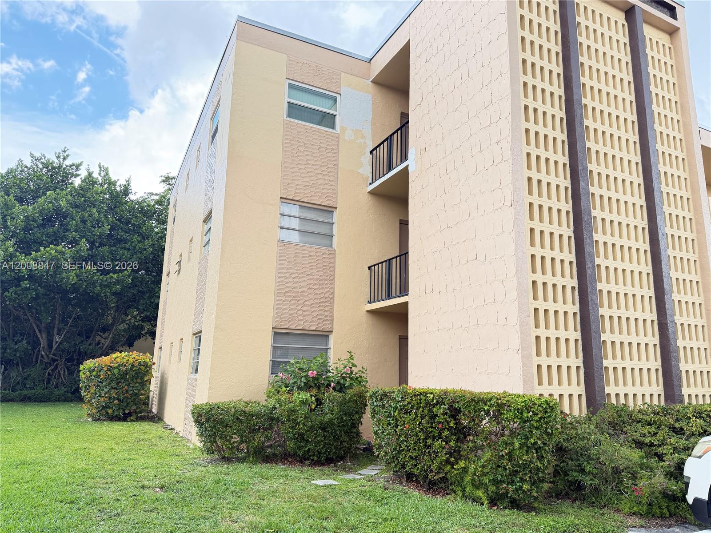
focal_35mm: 24
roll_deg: -1.3
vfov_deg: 56.8
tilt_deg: +12.3
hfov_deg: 71.6
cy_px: 266
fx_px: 493
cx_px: 356
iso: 100
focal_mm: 6.76
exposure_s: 1/517
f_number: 1.78
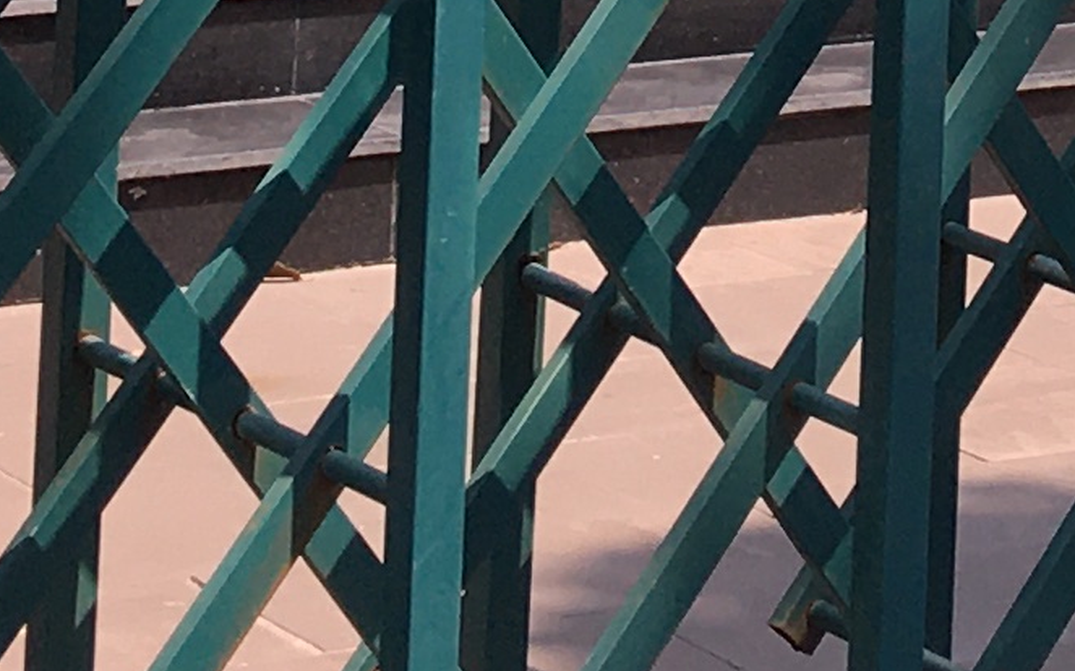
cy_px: -1618
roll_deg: -0.8
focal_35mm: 187
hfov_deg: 11.1
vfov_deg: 6.2
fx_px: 5477
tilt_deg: +8.7
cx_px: 1156
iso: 25
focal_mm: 4.15
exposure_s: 1/596
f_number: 2.2
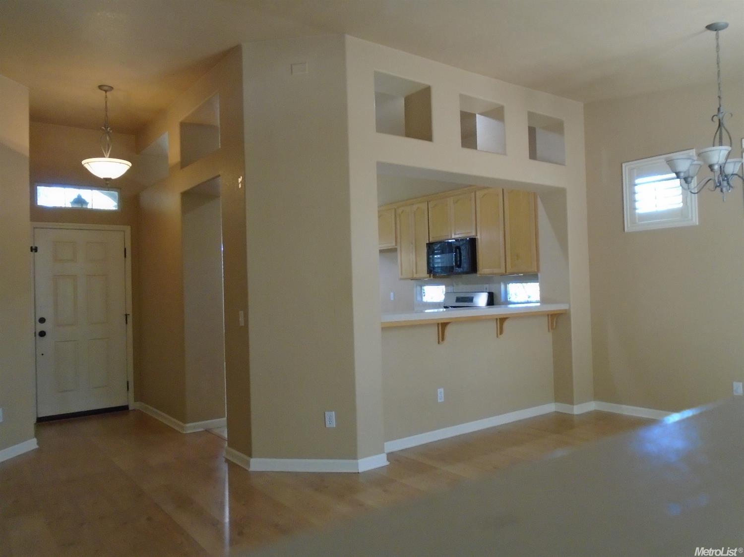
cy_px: 278
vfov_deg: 53.0
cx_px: 372
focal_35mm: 26
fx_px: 559
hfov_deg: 67.3
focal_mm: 4.6
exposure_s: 1/50
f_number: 3.2
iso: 500
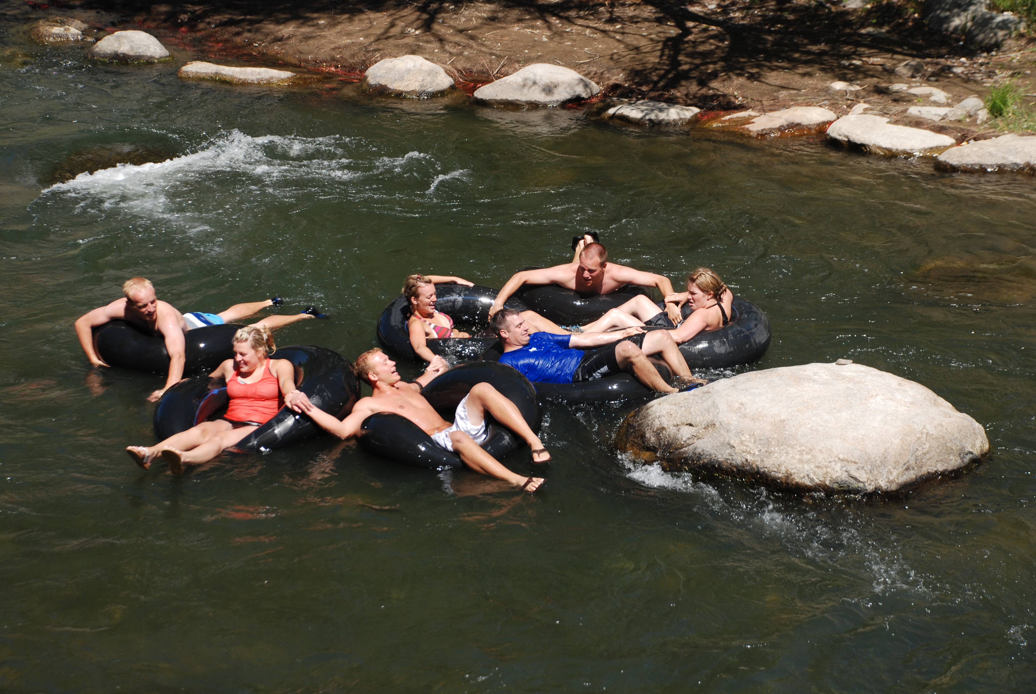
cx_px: 518
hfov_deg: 23.4
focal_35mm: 87
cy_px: 347
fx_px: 2507
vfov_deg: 15.8
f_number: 5.6
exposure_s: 1/500
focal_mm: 58
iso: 160
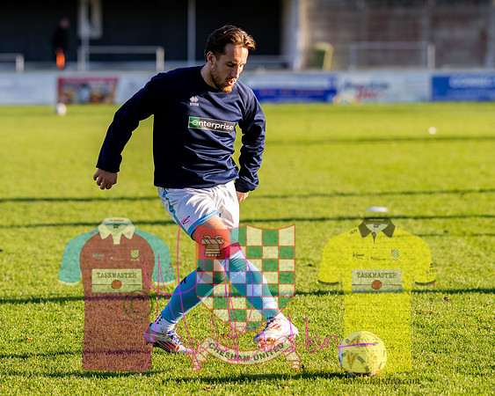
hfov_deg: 10.2
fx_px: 2774
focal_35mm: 189
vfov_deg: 8.2
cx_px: 217
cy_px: 176
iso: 400
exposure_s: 1/2500
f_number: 2.8
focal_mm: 135
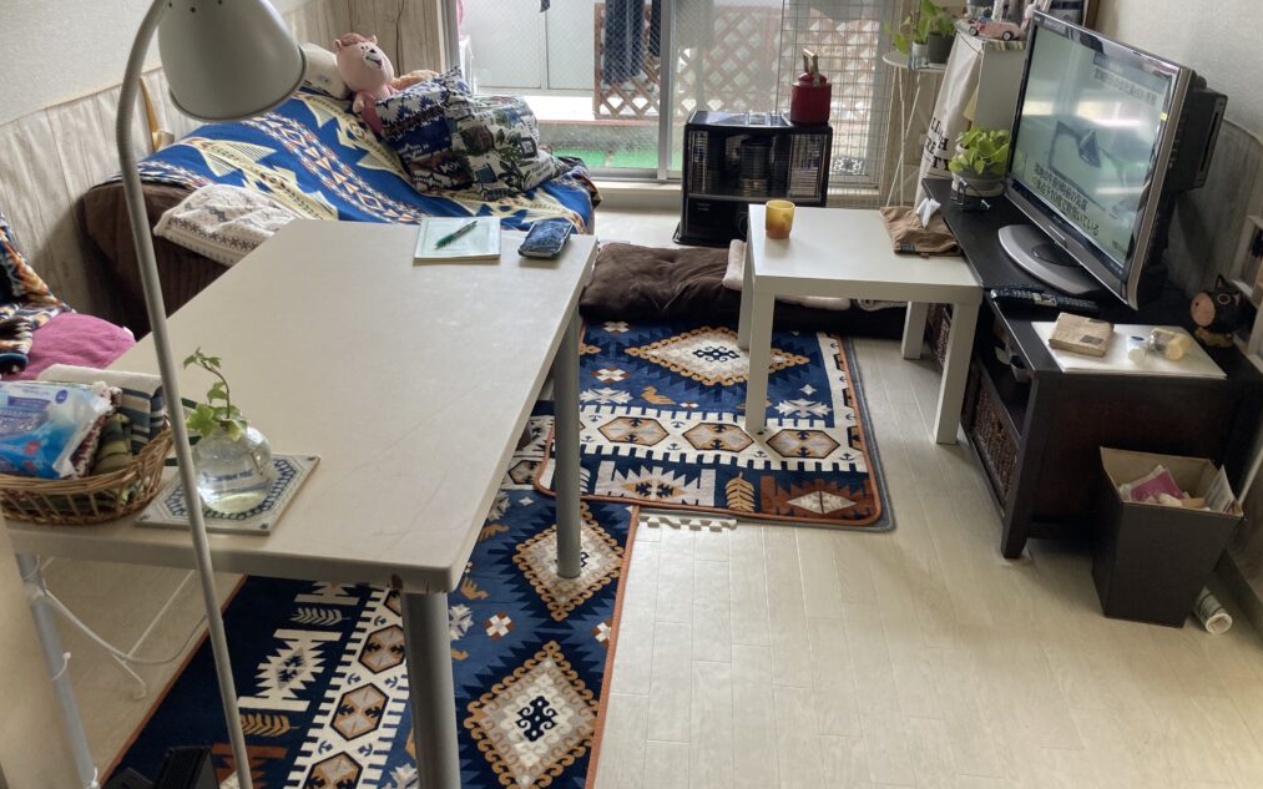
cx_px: 631
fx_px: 1033
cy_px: 330
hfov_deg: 62.9
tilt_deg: -24.1
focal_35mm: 30
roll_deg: +0.0
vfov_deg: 41.7
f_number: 1.8
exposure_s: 1/100
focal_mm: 3.99
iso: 80
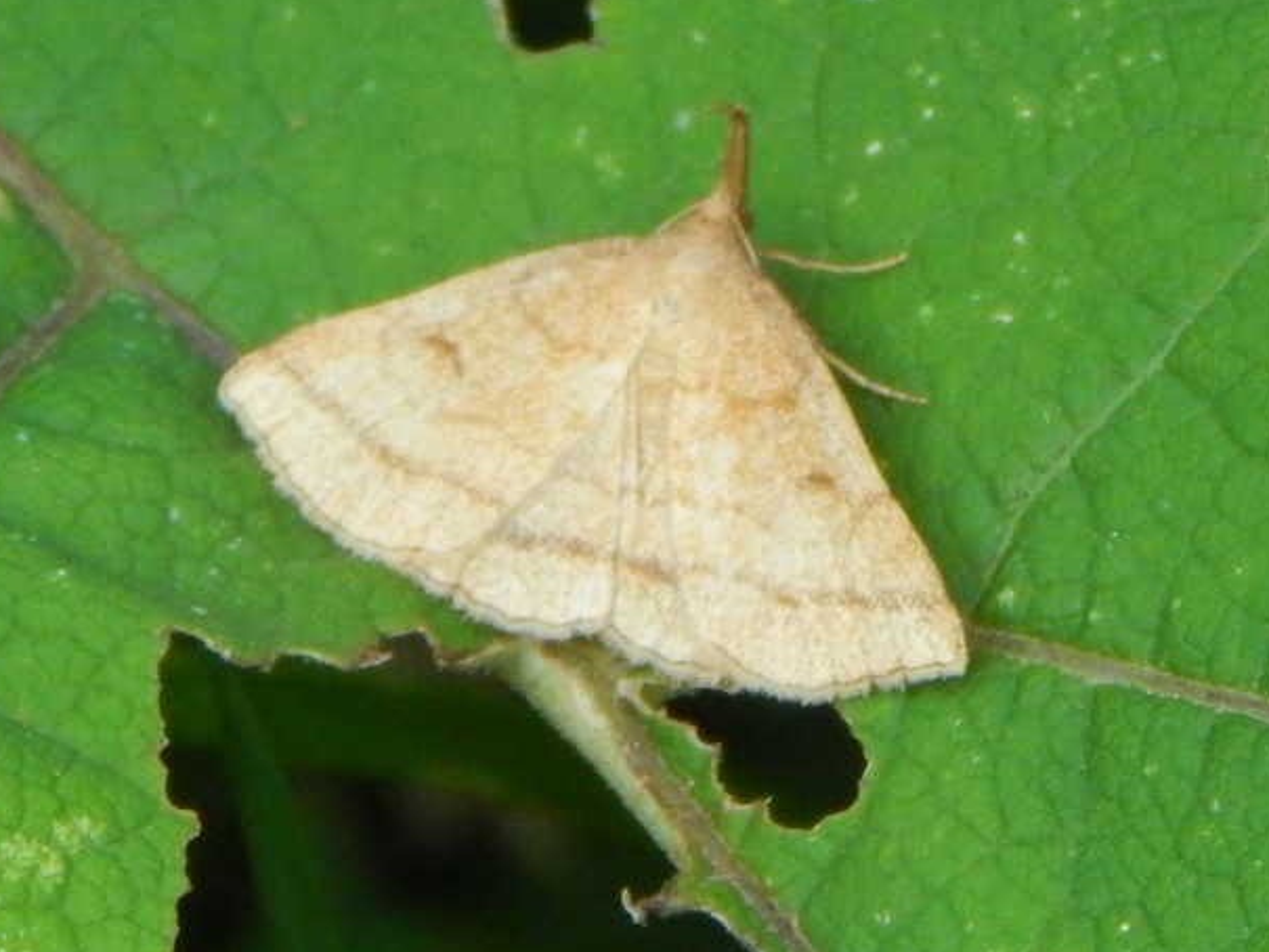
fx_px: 11990
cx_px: 632
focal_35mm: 327
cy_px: 390
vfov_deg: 4.5
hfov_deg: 6.1
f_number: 5.6
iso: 400
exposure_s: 1/200
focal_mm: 41.7
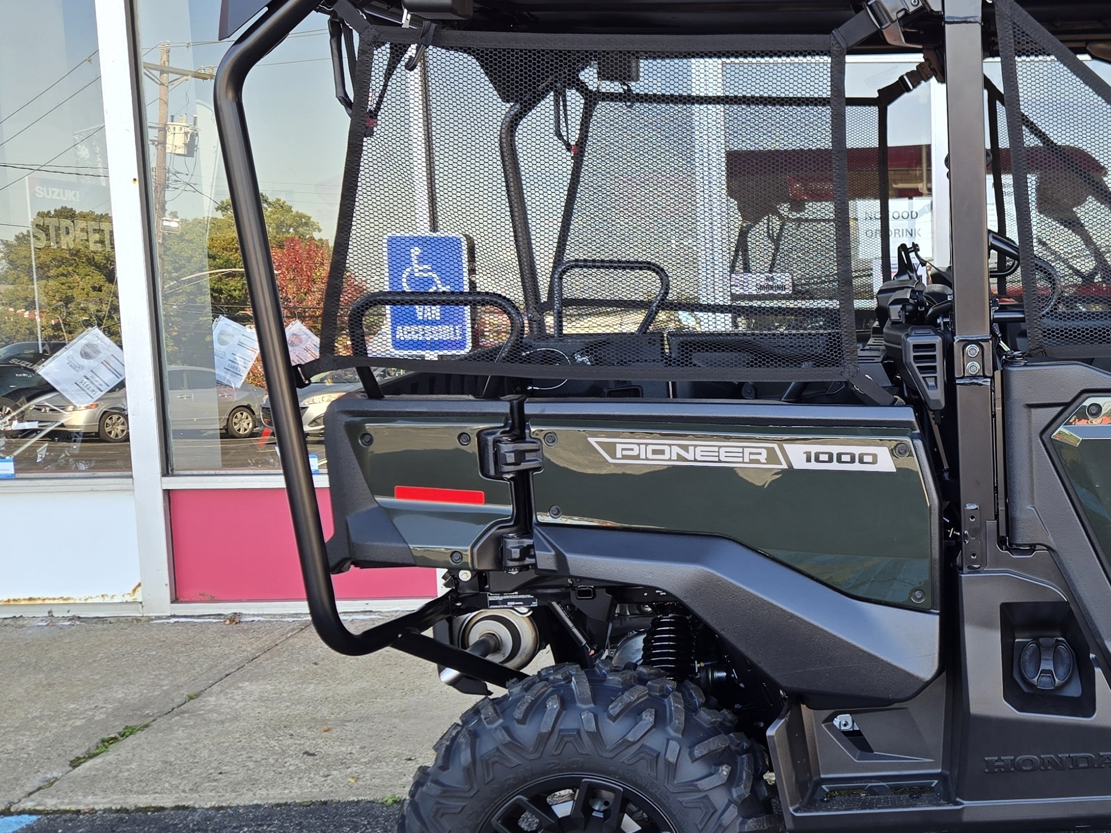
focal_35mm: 45
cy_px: 461
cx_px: 1000
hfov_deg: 39.1
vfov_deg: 32.2
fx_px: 1444
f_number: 1.8
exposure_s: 1/136
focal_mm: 5.4
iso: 25
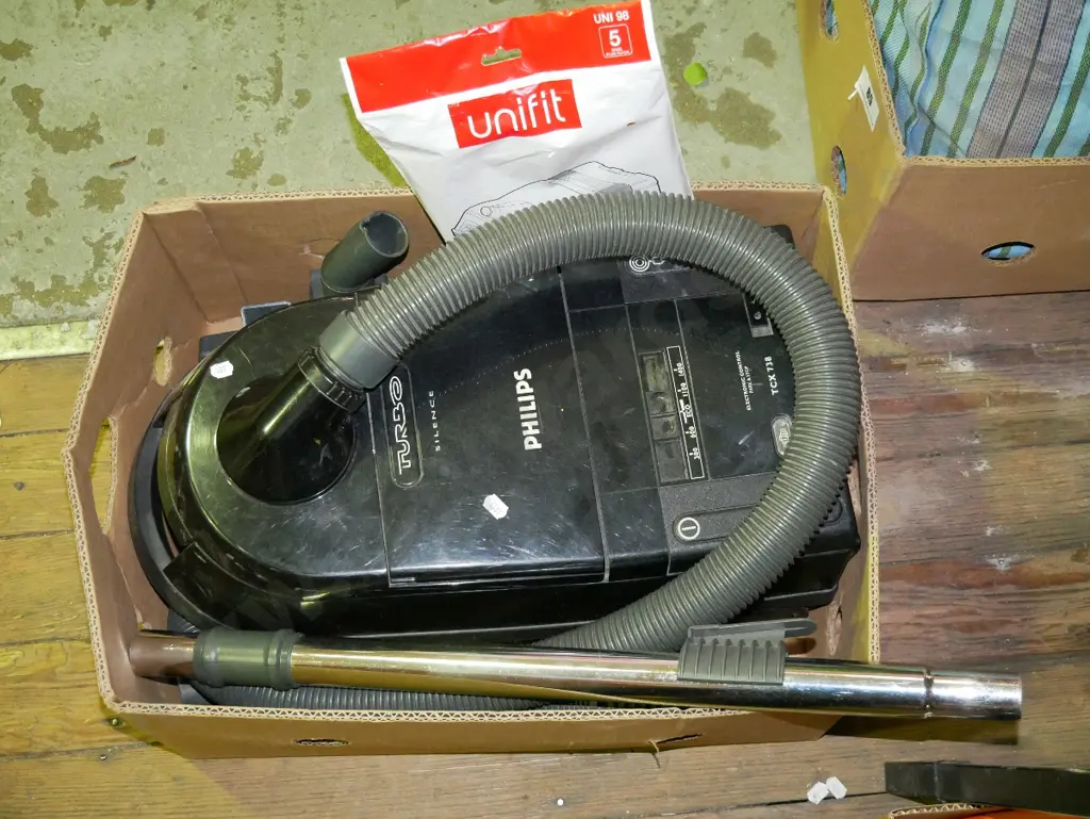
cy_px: 410
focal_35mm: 50
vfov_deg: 29.1
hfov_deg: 38.2
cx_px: 545
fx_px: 1575
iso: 3200
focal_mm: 25
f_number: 4.5
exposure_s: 1/80
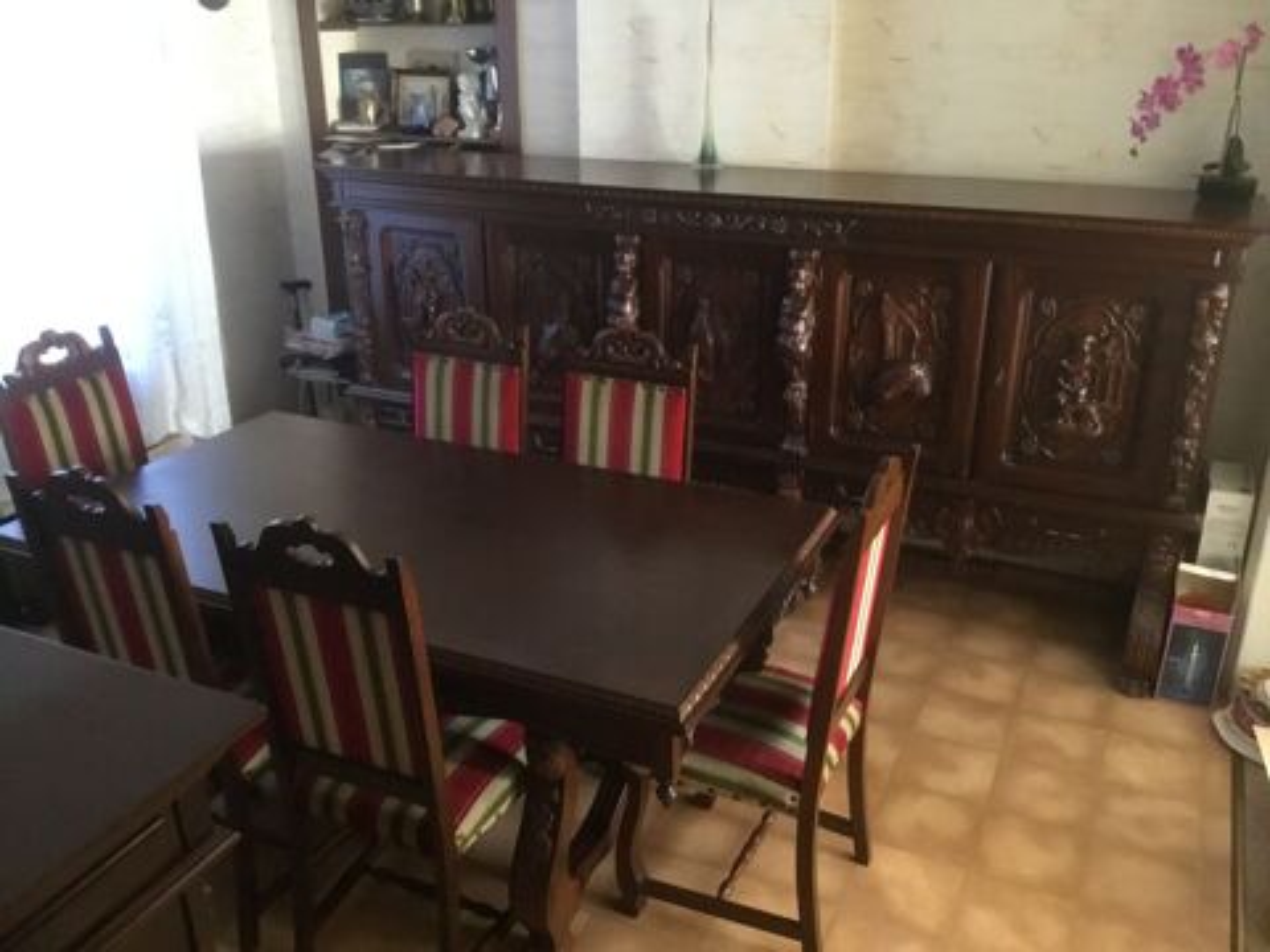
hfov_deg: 58.4
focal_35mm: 31
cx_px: 635
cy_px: 476
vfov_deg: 45.4
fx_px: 1137
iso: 320
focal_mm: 3.3
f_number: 2.4
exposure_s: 1/17
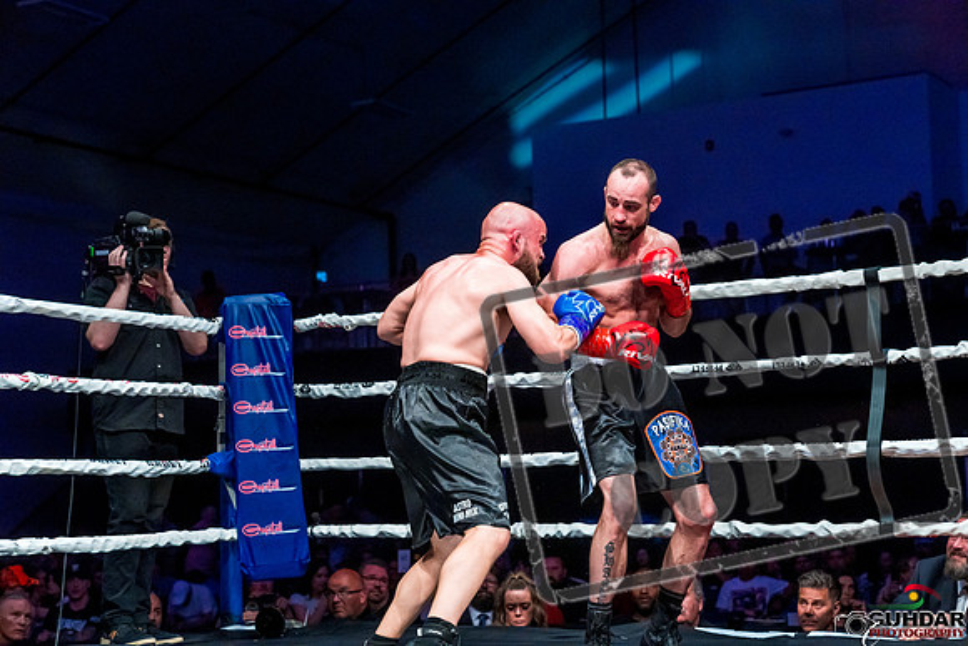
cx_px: 484
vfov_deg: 19.5
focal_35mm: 70
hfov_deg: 28.8
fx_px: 1883
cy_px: 323
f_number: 4
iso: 4000
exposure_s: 1/1000
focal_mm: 70
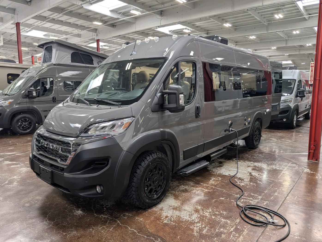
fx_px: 224
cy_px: 121
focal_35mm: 24
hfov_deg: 71.5
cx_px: 161
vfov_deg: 56.9
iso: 105
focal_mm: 6.81
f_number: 1.85
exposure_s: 1/109
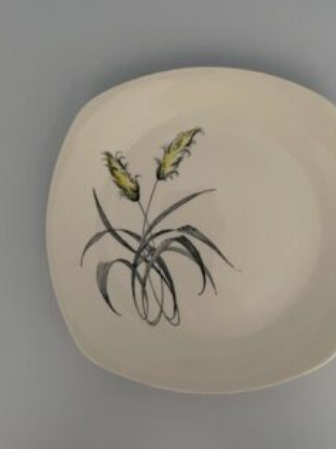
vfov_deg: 55.4
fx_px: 427
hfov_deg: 42.7
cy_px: 220
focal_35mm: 33
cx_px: 205
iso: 500
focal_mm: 4.2
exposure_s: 1/40
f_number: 1.6
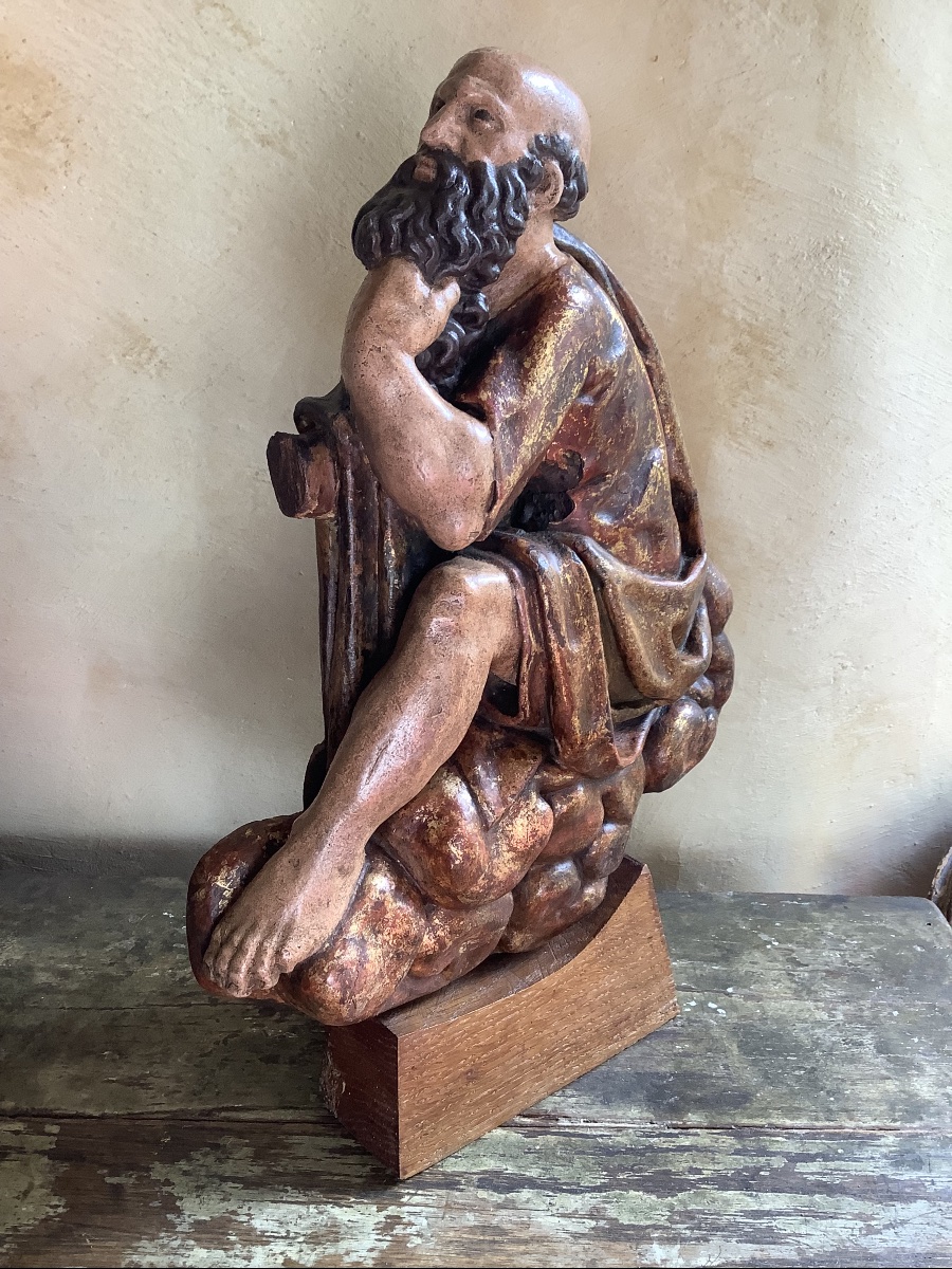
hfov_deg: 45.4
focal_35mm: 31
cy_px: 634
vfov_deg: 58.4
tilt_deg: -23.7
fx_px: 1137
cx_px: 476
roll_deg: +0.0
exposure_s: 1/60
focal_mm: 3.3
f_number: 2.4
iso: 80
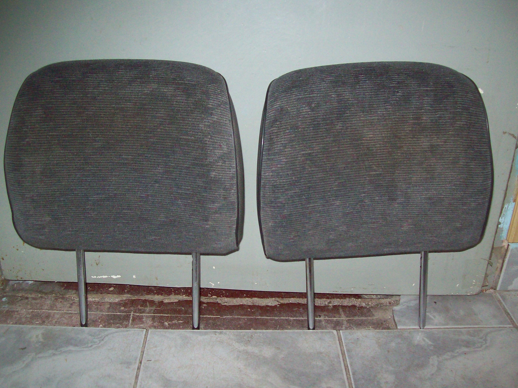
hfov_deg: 49.0
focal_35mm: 38
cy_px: 198
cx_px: 260
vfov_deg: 37.7
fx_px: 569
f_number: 2.7
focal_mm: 6
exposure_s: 1/64
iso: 200
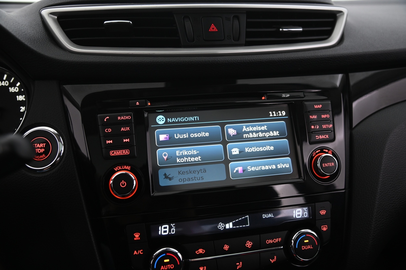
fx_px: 383
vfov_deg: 38.8
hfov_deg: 55.8
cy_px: 135
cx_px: 203
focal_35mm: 34
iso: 1000
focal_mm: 34
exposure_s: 1/15
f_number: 4
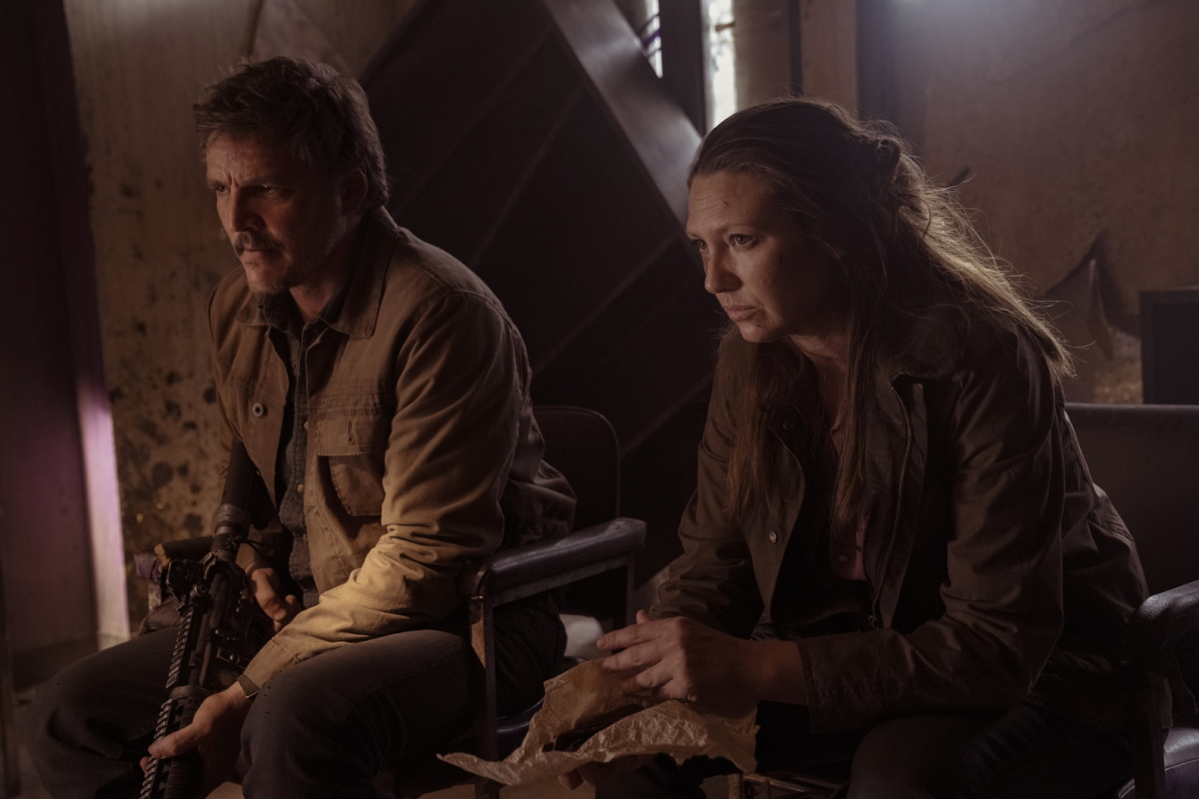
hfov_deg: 44.5
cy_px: 400
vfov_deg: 30.5
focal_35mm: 44
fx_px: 1465
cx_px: 600
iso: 6400
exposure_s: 1/80
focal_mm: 44
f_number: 4.5
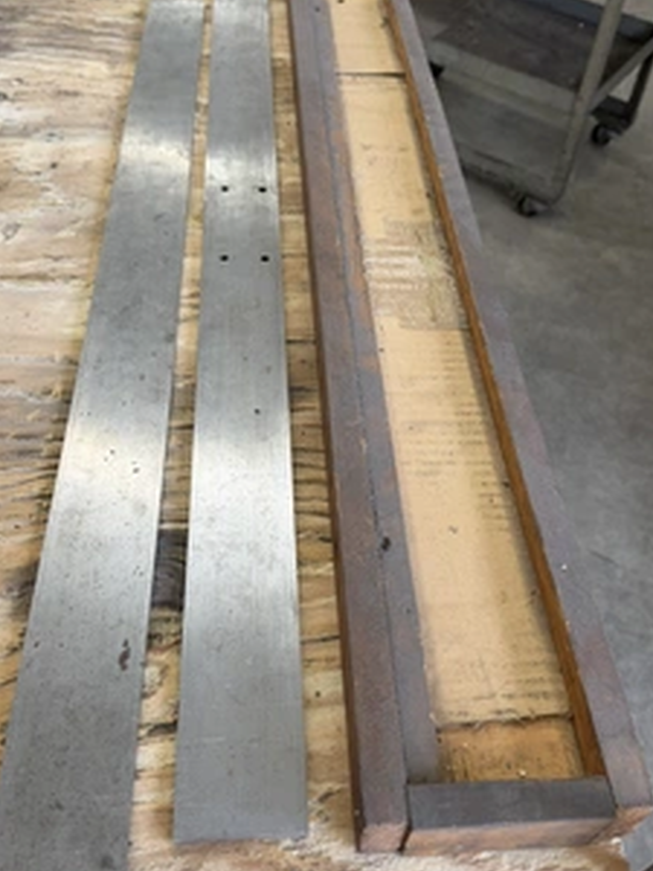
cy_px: 421
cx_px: 337
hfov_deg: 44.2
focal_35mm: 32
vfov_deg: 56.8
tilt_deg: -49.5
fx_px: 805
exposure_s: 1/121
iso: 100
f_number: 1.78
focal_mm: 6.76
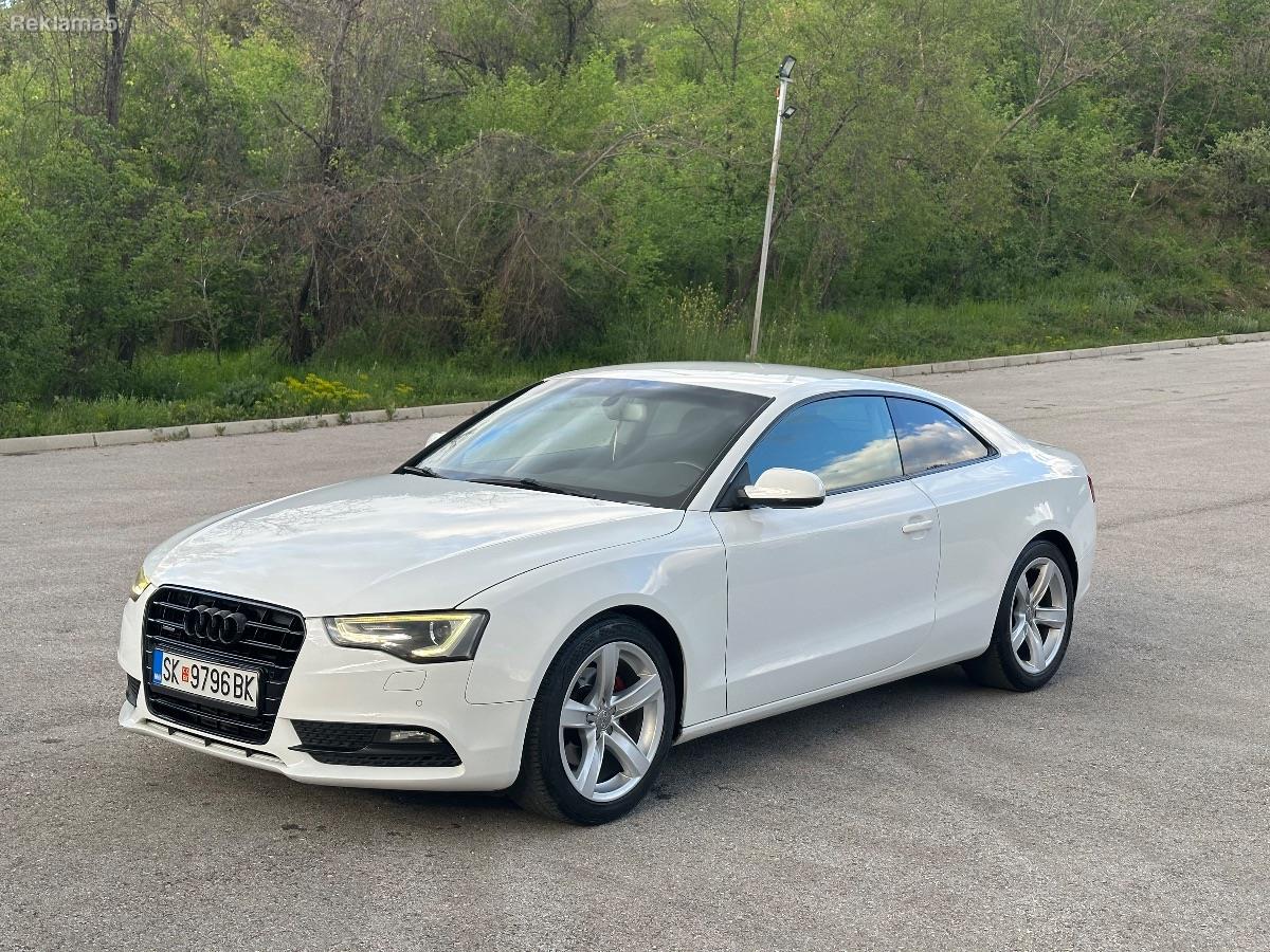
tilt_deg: -2.4
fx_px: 1761
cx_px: 635
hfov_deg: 39.7
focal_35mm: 48
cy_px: 476
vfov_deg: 30.3
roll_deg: -7.5
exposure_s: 1/349
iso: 64
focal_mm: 6.86
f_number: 1.78
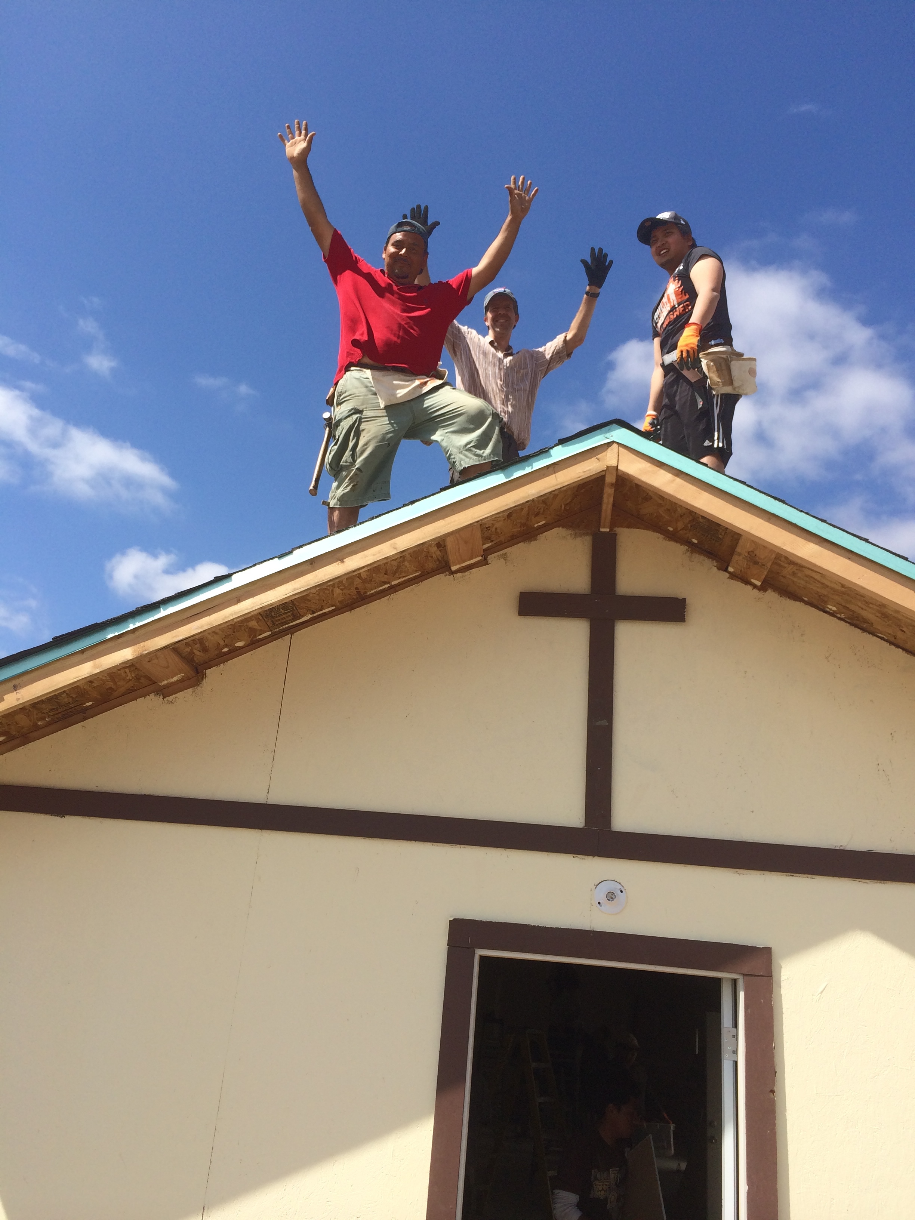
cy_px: 610
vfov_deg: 60.0
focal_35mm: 30
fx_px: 1057
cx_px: 458
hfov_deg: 46.8
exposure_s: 1/2160
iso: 40
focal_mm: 4.12
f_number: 2.2
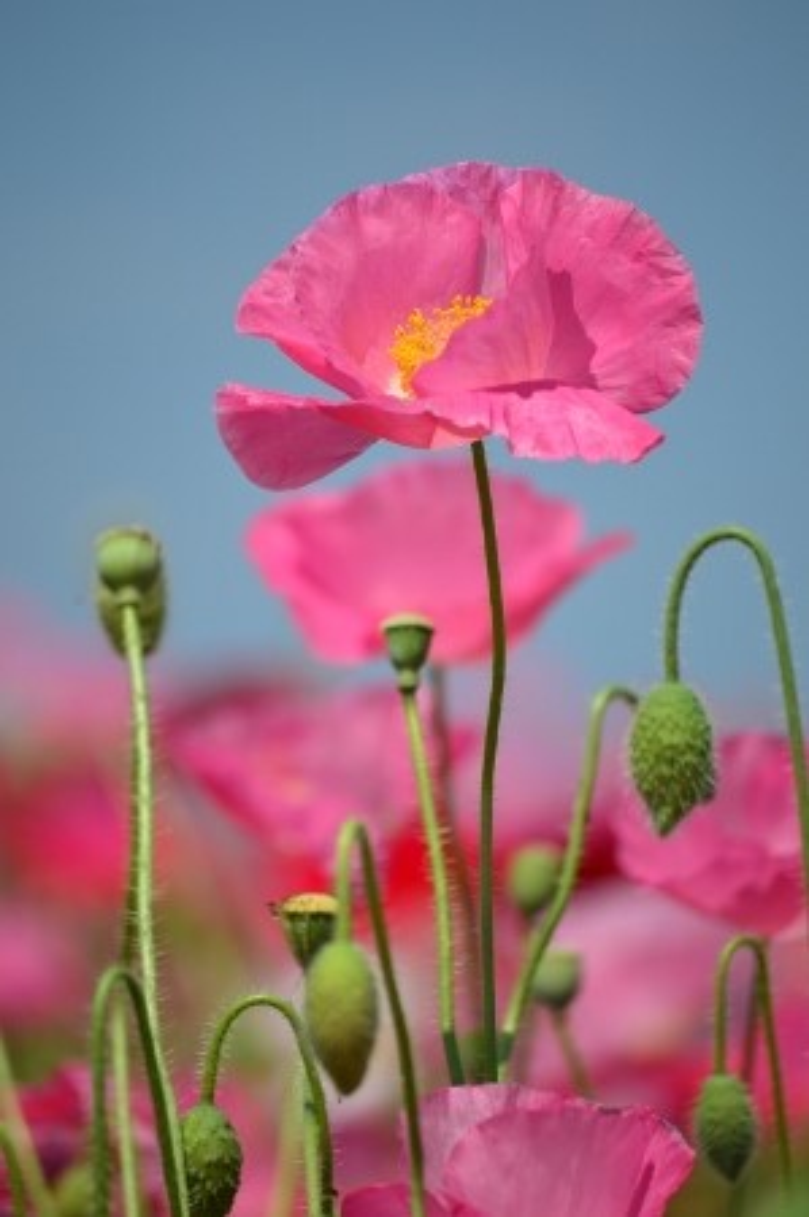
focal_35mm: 300
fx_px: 10135
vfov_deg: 6.9
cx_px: 404
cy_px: 608
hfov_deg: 4.6
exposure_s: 1/640
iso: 100
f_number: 5.6
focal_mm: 200
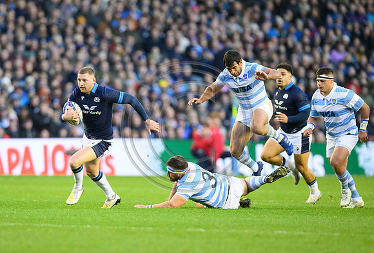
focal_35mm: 560
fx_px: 5838
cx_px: 112
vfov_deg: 2.5
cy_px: 163
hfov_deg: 3.7
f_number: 3.5
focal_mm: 400
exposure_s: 1/1000
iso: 5000
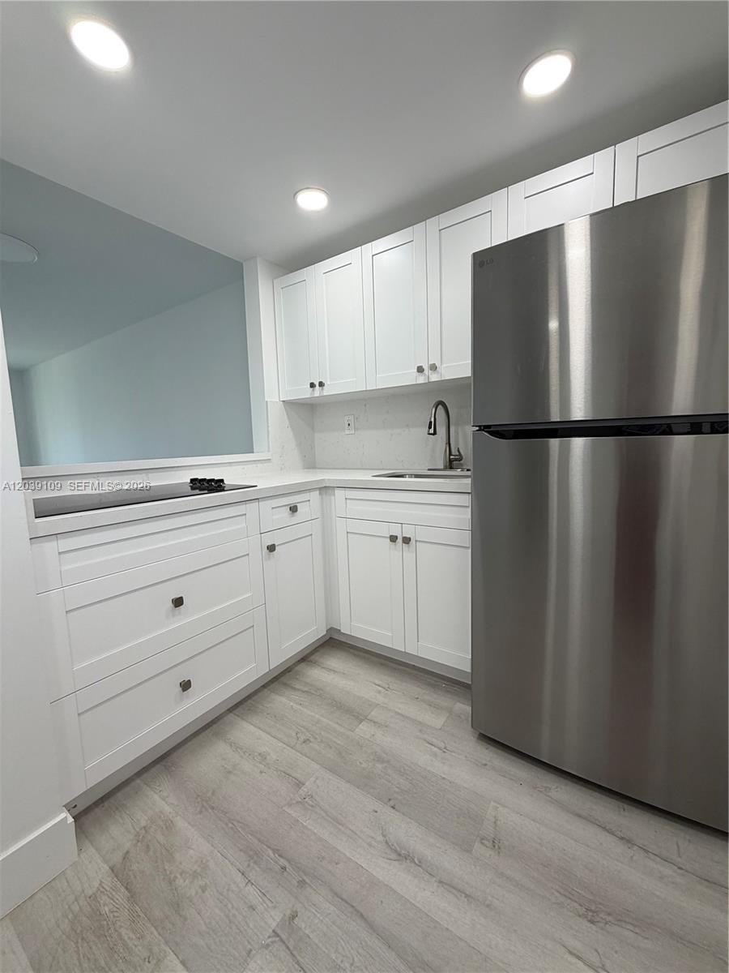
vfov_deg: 102.1
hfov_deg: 85.7
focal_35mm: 14
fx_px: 393
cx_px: 364
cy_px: 486
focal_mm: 2.22
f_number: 2.2
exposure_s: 1/121
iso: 100
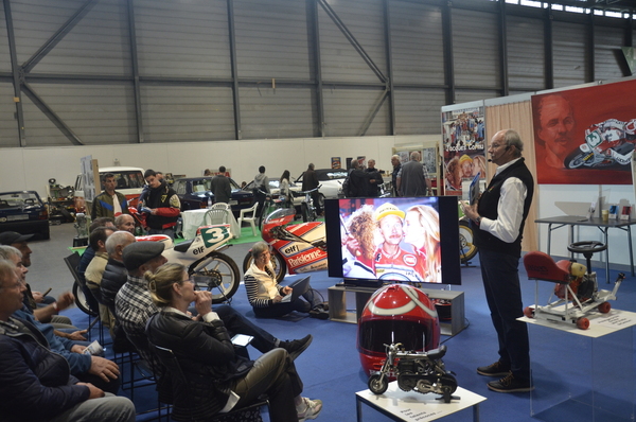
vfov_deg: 39.8
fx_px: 582
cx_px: 318
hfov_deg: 57.3
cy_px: 211
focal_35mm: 33
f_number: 3.8
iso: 800
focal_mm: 22
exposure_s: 1/60
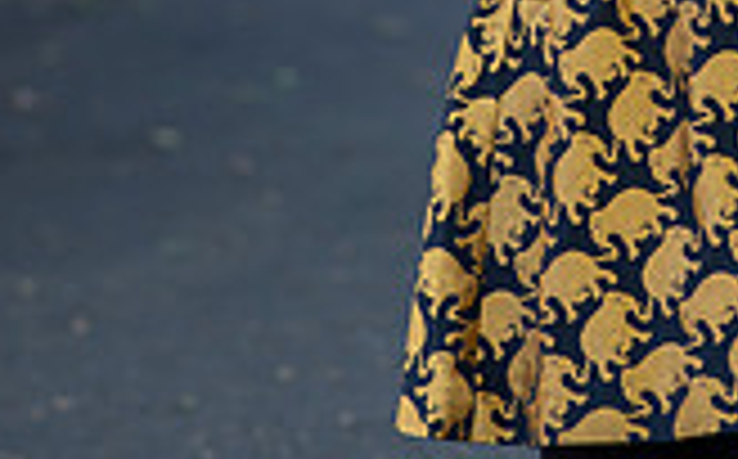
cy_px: -360
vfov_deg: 5.4
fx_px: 4780
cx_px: 634
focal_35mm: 238
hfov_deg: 8.8
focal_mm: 85
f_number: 4.5
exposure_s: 1/250
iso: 800
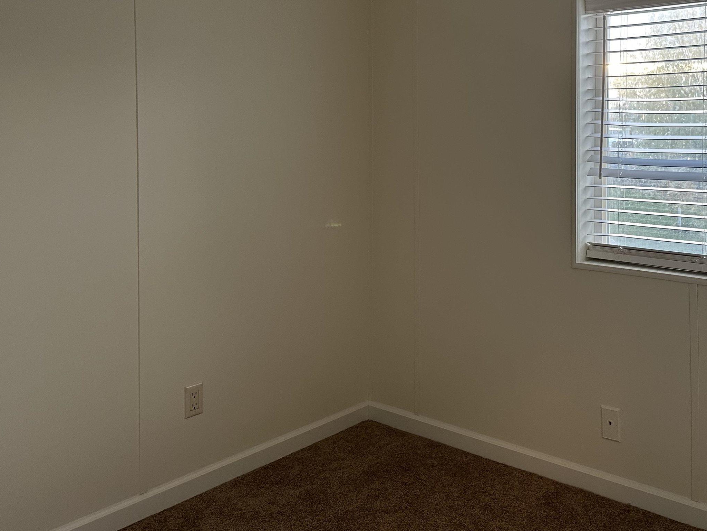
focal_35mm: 36
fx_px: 735
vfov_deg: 38.8
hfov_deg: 50.4
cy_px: 144
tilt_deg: -2.2
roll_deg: -0.5
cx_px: 476
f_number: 1.78
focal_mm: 6.86
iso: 160
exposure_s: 1/120
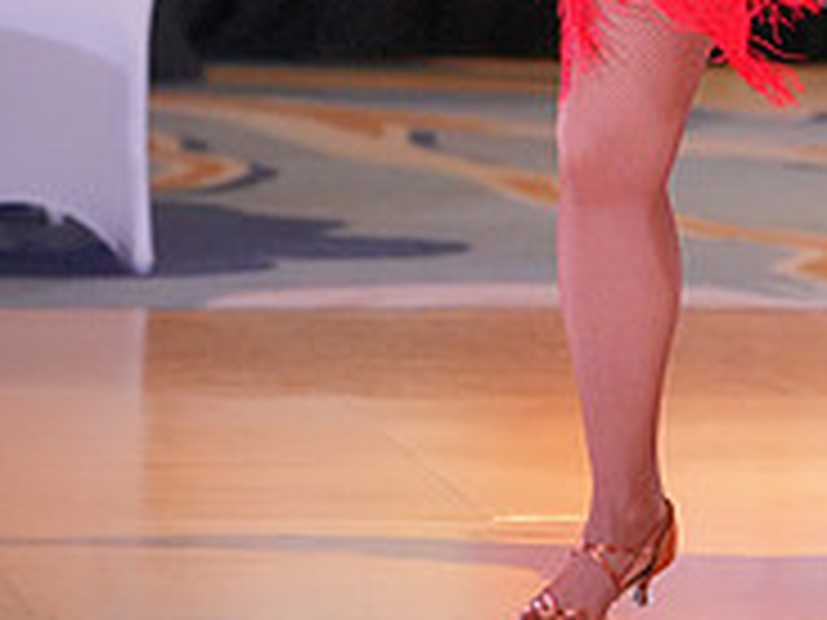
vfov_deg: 3.6
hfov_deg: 4.8
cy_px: -274
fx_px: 9771
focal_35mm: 409
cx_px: 825
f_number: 3.5
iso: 8000
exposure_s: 1/500
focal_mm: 135
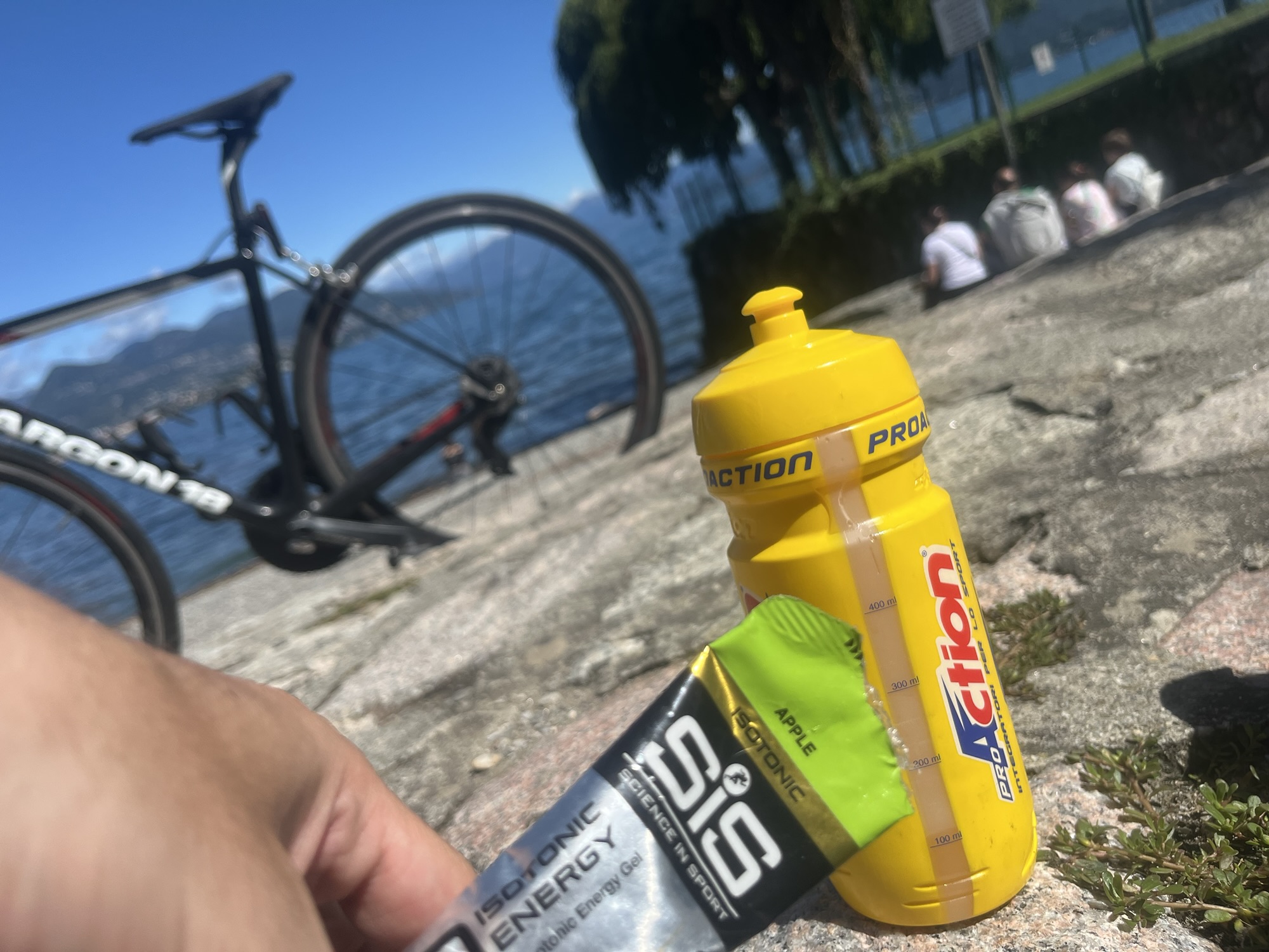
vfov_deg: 53.1
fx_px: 953
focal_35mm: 26
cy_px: 476
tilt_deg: -14.7
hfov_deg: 67.3
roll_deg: +22.3
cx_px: 634
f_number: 1.6
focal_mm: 5.1
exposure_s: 1/5556
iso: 50
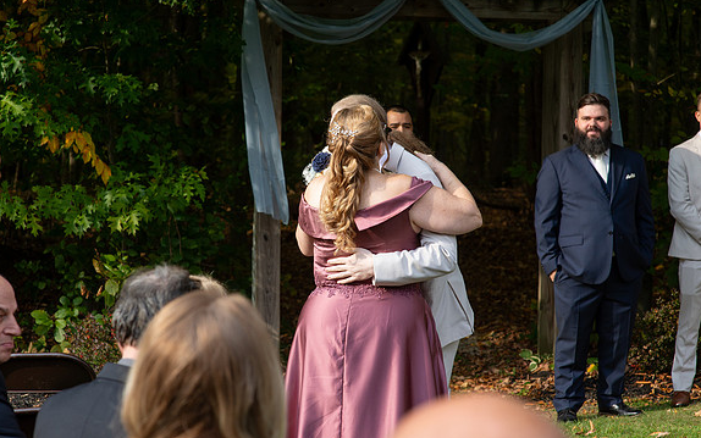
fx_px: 1739
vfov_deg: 14.4
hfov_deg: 22.8
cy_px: 222
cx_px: 334
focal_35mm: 91
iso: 640
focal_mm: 85
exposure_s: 1/640
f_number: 6.3
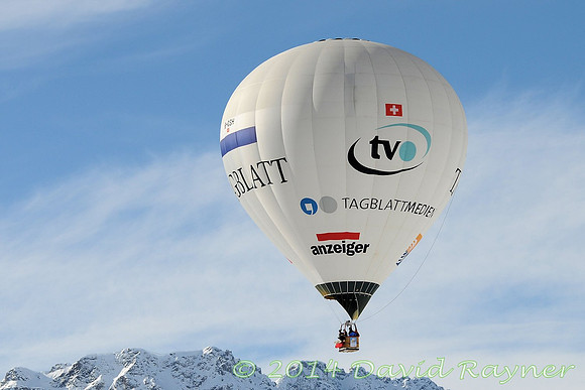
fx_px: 2926
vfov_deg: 7.6
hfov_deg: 11.4
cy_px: 195
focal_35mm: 180
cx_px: 292
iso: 200
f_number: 10
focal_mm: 120
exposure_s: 1/800
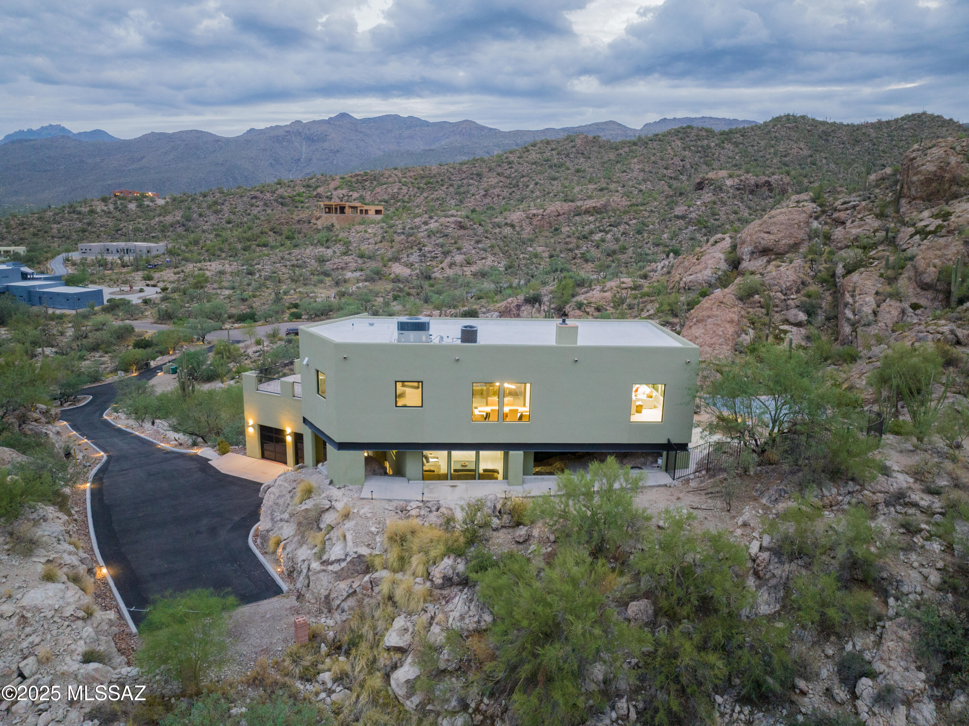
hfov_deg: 71.6
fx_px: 671
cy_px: 363
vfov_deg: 56.8
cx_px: 484
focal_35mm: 24
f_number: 2.8
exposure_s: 1/13
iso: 800
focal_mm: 12.29
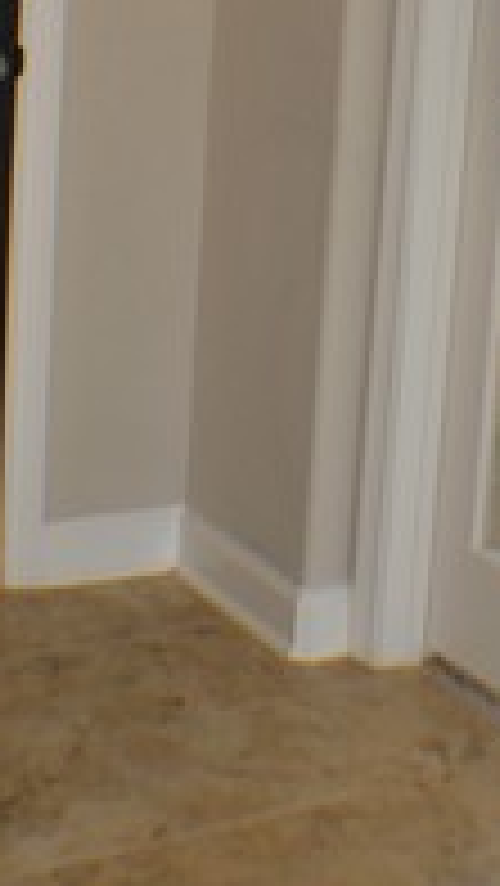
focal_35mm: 92
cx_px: 419
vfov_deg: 22.4
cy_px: 27
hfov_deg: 13.1
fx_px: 2166
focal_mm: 24
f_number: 4
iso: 450
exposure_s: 1/60
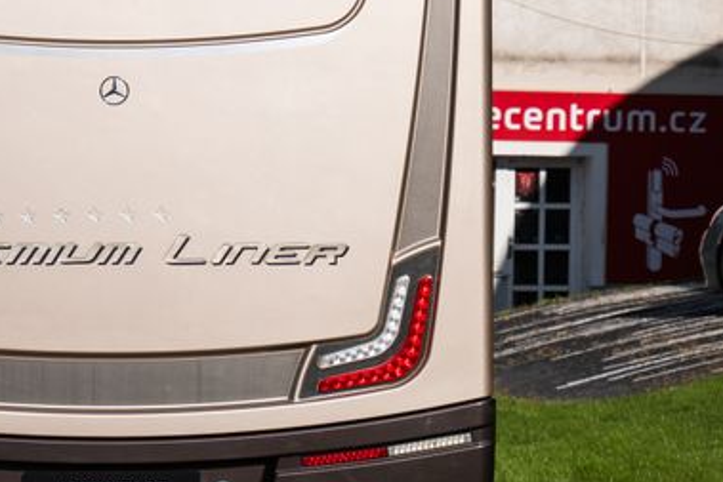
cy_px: 161
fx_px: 3255
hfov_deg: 12.6
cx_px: 121
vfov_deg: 8.5
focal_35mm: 162
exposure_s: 1/400
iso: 100
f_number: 5.5
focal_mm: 58
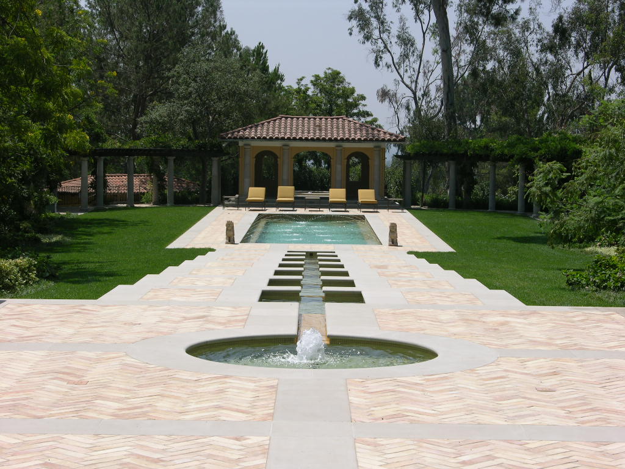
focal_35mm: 93
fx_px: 1679
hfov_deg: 21.1
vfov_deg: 15.9
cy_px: 234
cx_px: 312
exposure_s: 1/365
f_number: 5.7
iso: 50
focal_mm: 23.7
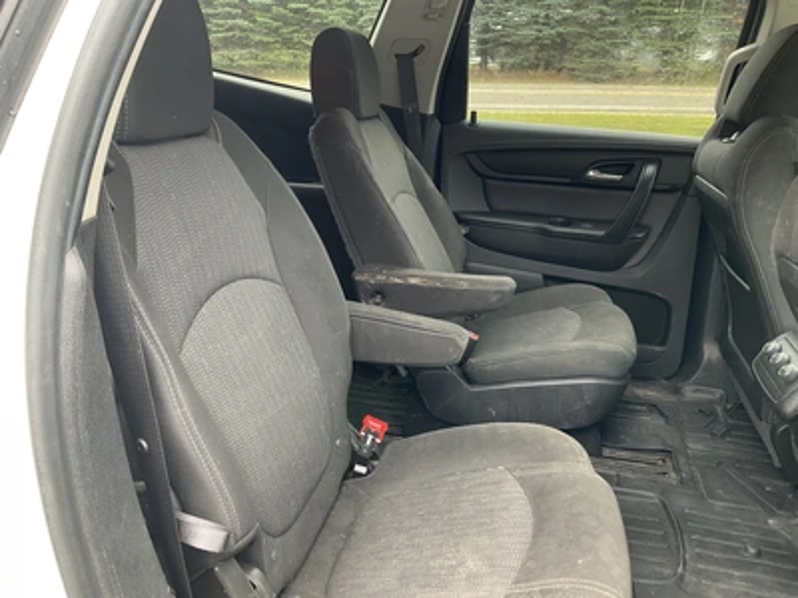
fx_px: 669
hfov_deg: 61.7
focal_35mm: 29
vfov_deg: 48.2
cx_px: 399
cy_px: 299
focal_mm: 3
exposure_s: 1/73
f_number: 1.8
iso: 64
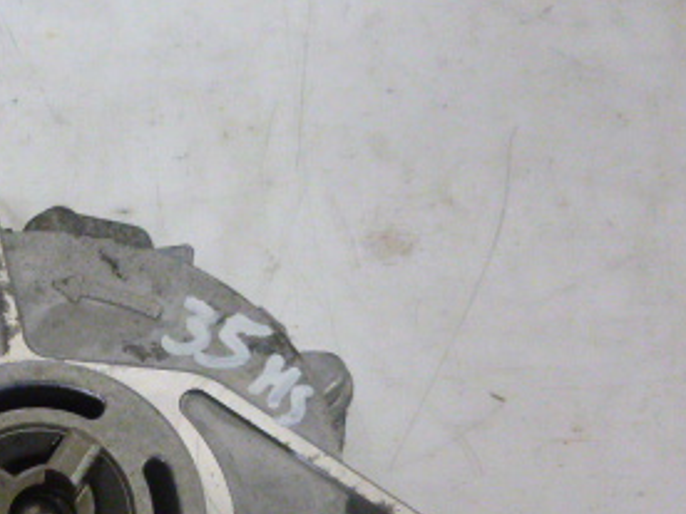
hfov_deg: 30.9
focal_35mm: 58
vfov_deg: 24.5
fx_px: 1149
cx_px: 5
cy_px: 464
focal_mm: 4.5
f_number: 3.9
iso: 400
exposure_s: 1/20
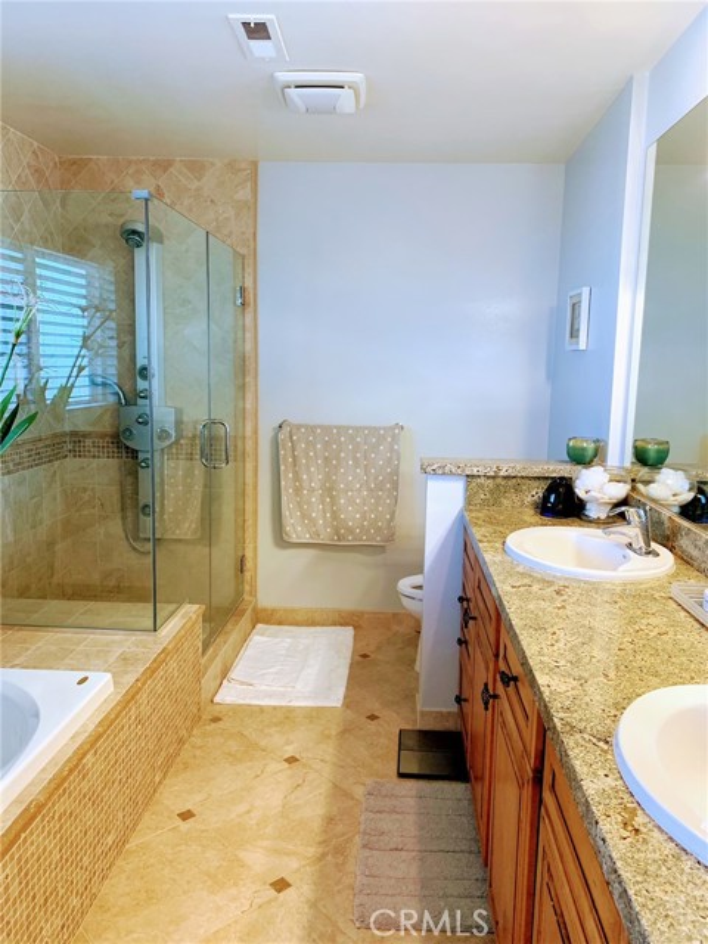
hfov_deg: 53.1
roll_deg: -1.6
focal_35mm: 26
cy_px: 472
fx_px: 709
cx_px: 354
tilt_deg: -8.4
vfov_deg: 67.3
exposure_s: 1/60
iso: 160
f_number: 1.8
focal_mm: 4.25
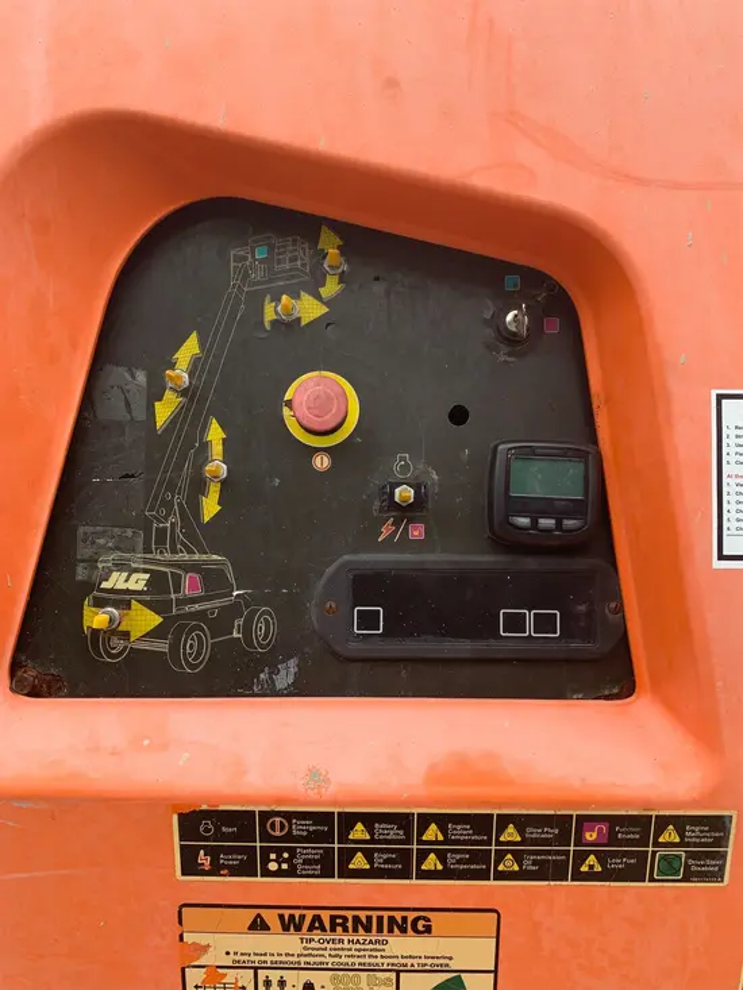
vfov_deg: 67.3
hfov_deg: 53.1
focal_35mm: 26
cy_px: 495
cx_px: 372
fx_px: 744
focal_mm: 4.25
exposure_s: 1/375
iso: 25
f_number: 1.8
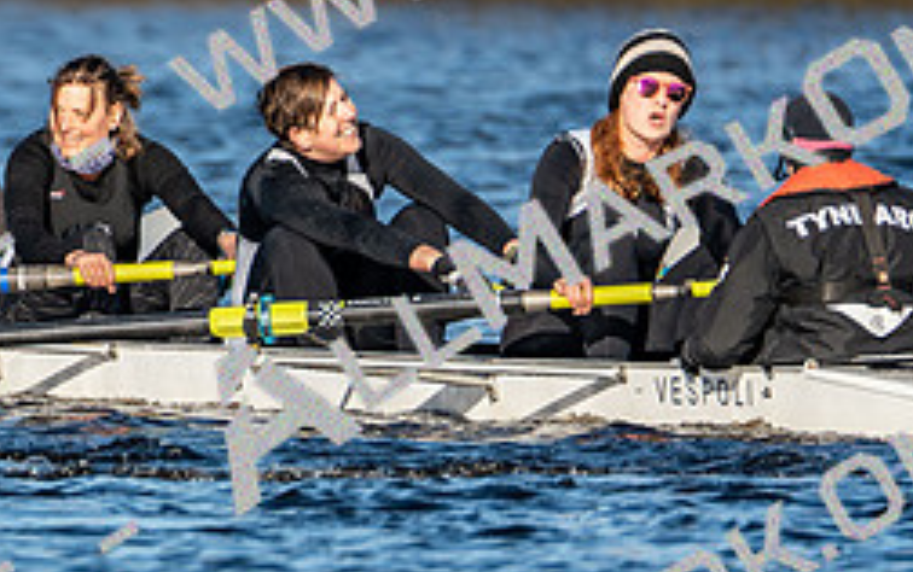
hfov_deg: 1.5
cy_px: 172
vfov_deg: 0.9
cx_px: -94
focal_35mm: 1406
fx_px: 35016
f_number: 6.3
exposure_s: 1/2000
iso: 500
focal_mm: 600
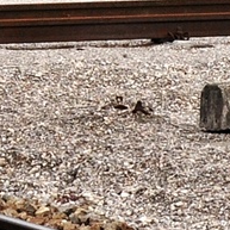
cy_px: -364
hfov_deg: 4.5
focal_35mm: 381
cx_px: -386
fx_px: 2864
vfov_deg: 4.5
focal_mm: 30
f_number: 5.6
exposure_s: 1/1600
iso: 400
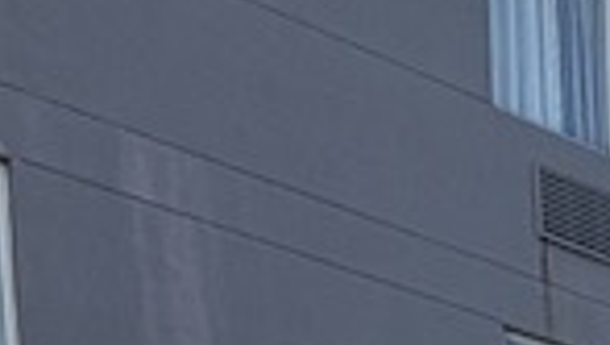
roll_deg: +0.4
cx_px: 1220
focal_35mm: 106
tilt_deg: -6.9
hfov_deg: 15.8
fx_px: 1716
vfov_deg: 8.2
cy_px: 1268
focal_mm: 2.22
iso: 50
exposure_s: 1/700
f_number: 2.2
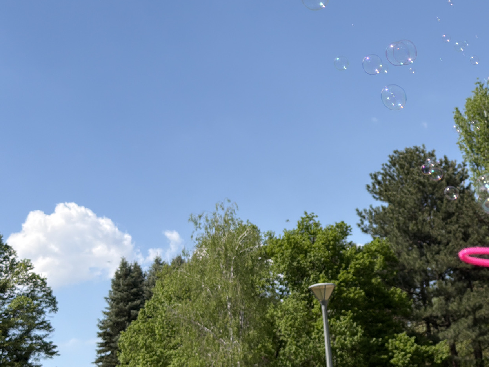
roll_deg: +8.1
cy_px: 183
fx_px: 1088
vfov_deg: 19.1
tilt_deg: +14.2
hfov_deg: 25.0
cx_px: 380
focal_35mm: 77
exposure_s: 1/4587
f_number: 1.78
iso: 64
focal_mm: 6.76
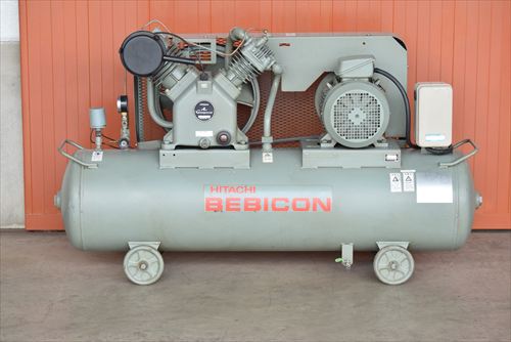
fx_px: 1449
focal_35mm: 102
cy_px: 171
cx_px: 256
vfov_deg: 13.4
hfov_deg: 20.0
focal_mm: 68
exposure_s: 1/250
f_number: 6.3
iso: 1250
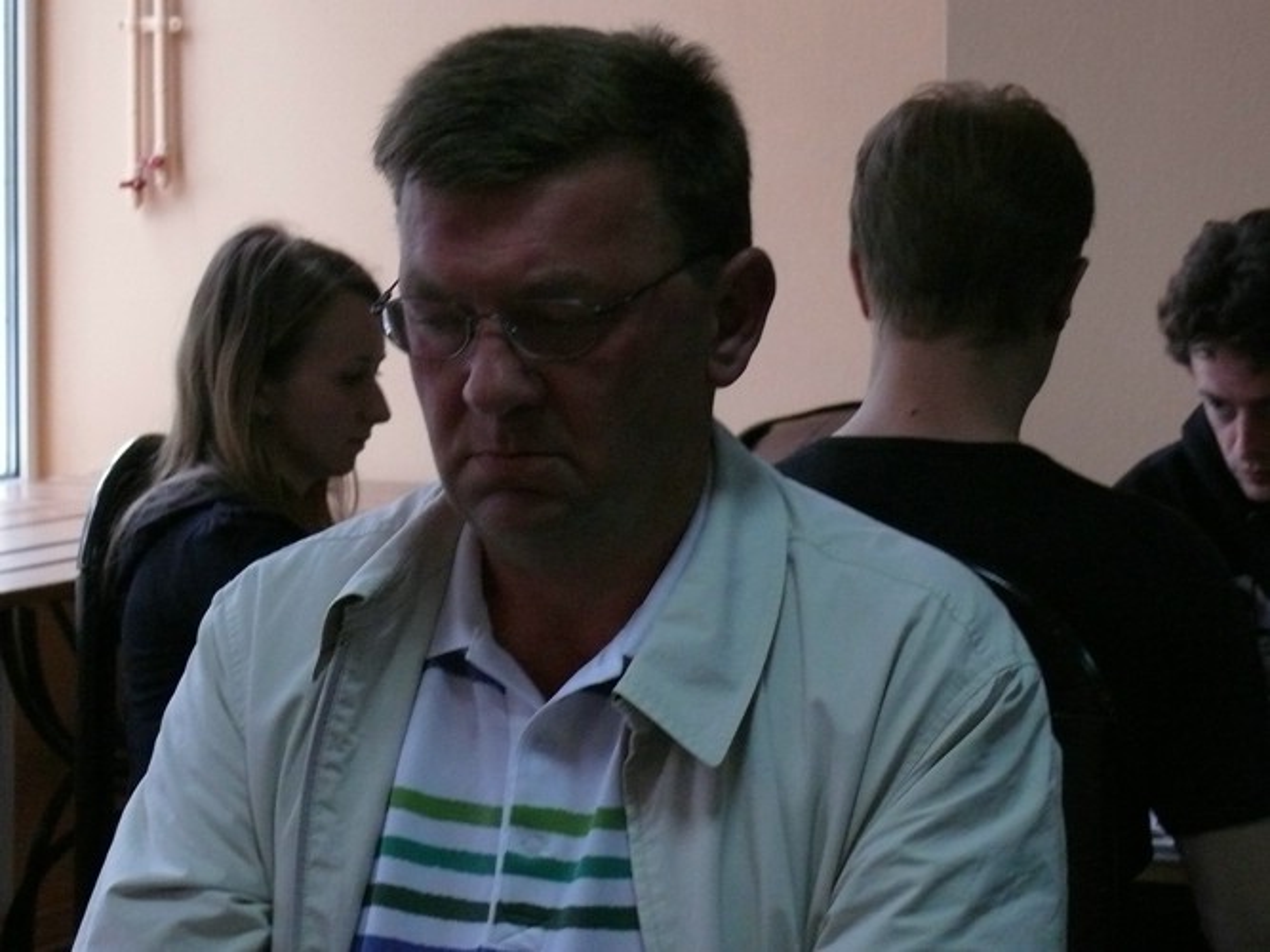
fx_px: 4585
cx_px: 635
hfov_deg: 15.8
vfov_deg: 11.9
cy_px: 476
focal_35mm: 125
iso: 400
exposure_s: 1/60
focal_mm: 18.6
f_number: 3.2
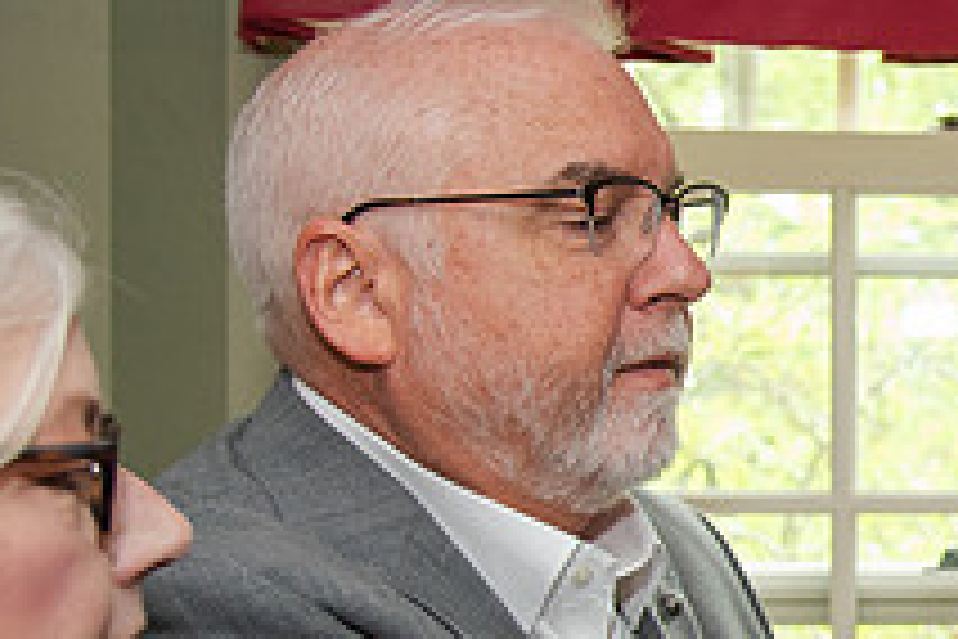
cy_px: 513
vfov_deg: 15.4
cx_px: 1324
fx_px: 2342
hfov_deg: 20.6
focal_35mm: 88
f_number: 4
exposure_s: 1/200
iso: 1000
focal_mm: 28
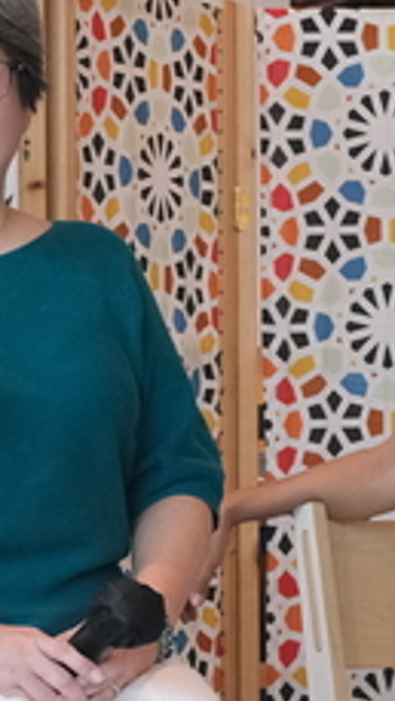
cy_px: 514
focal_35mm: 144
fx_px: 2678
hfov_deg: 8.2
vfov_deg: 14.9
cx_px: -224
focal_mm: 23.5
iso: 2000
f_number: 4.4
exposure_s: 1/100
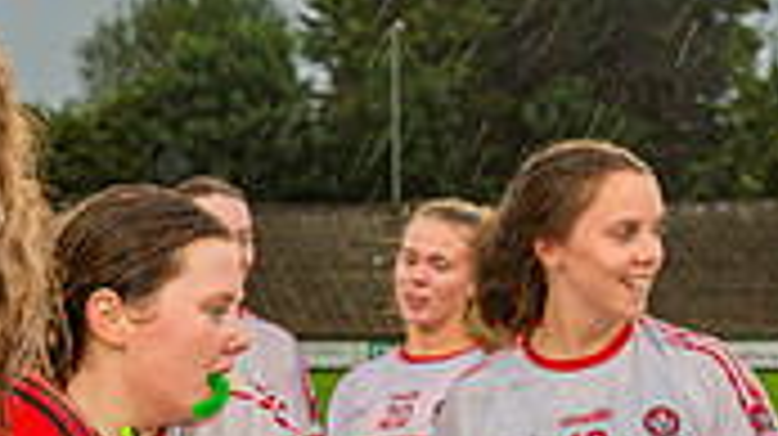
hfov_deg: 16.1
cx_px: 7
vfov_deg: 9.2
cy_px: 439
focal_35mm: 131
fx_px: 2700
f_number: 3.5
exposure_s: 1/200
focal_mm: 34
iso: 1600
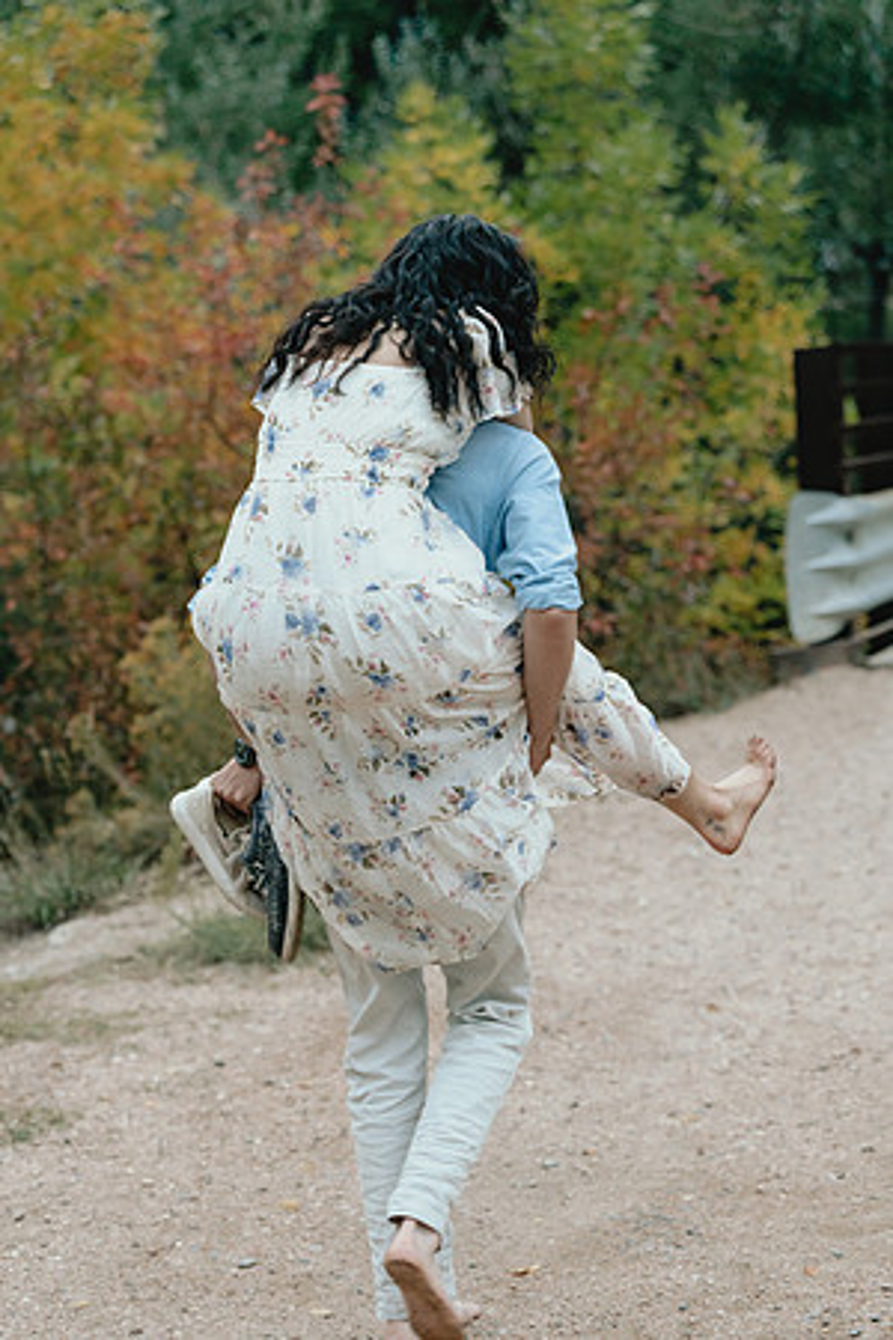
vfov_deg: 28.8
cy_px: 670
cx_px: 446
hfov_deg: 19.5
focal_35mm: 70
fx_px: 2604
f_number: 3.5
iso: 1600
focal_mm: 70
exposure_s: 1/200
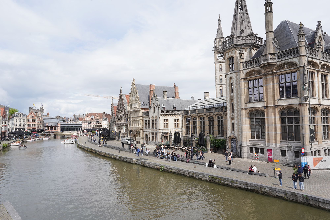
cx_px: 165
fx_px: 220
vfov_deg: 53.1
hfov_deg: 73.7
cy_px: 110
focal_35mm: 24
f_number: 14
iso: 100
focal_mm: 24
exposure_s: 1/100
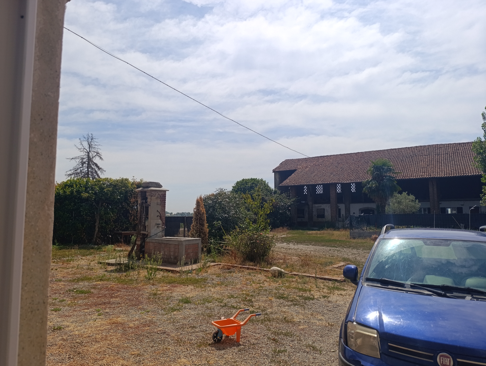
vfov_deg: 59.0
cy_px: 183
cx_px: 243
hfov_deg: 73.8
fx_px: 323
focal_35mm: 23
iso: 50
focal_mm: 6.14
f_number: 1.6
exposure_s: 1/1706
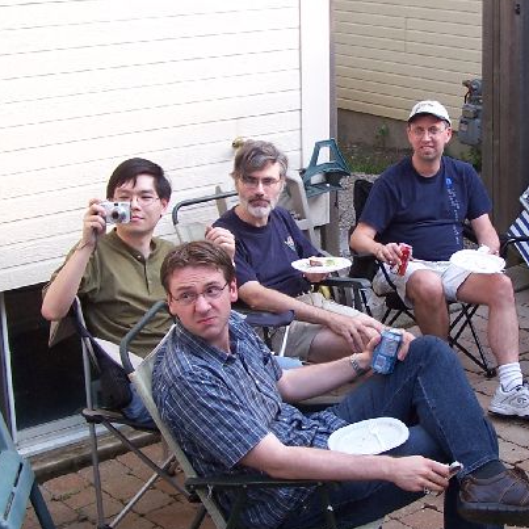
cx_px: 394
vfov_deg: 24.0
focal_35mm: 72
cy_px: 245
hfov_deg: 23.8
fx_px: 1245
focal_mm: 6.3
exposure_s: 1/80
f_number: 2.8
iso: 80
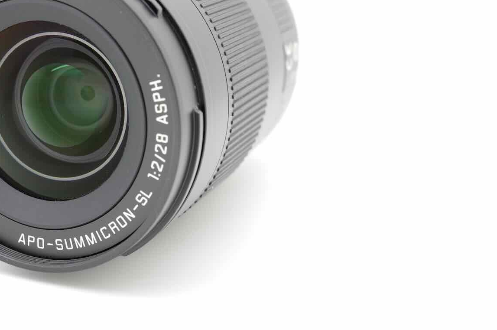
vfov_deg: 18.1
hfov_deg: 26.6
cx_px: 112
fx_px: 1034
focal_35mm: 75
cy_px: 104
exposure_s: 1/60
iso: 800
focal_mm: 43
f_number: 8
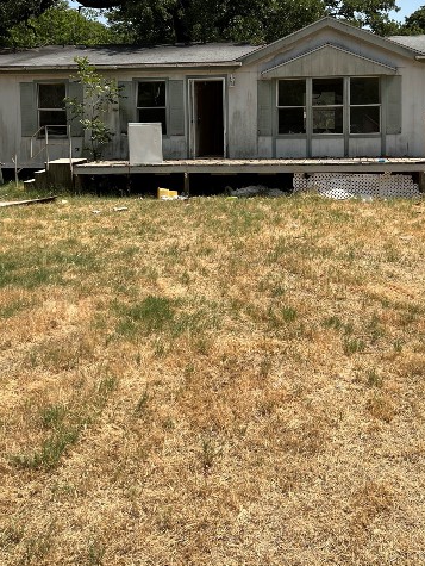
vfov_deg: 43.7
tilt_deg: -4.0
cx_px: 260
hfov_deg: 34.3
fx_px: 687
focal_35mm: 42
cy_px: 162
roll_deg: +0.8
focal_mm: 5.7
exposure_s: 1/4444
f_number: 1.5
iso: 50
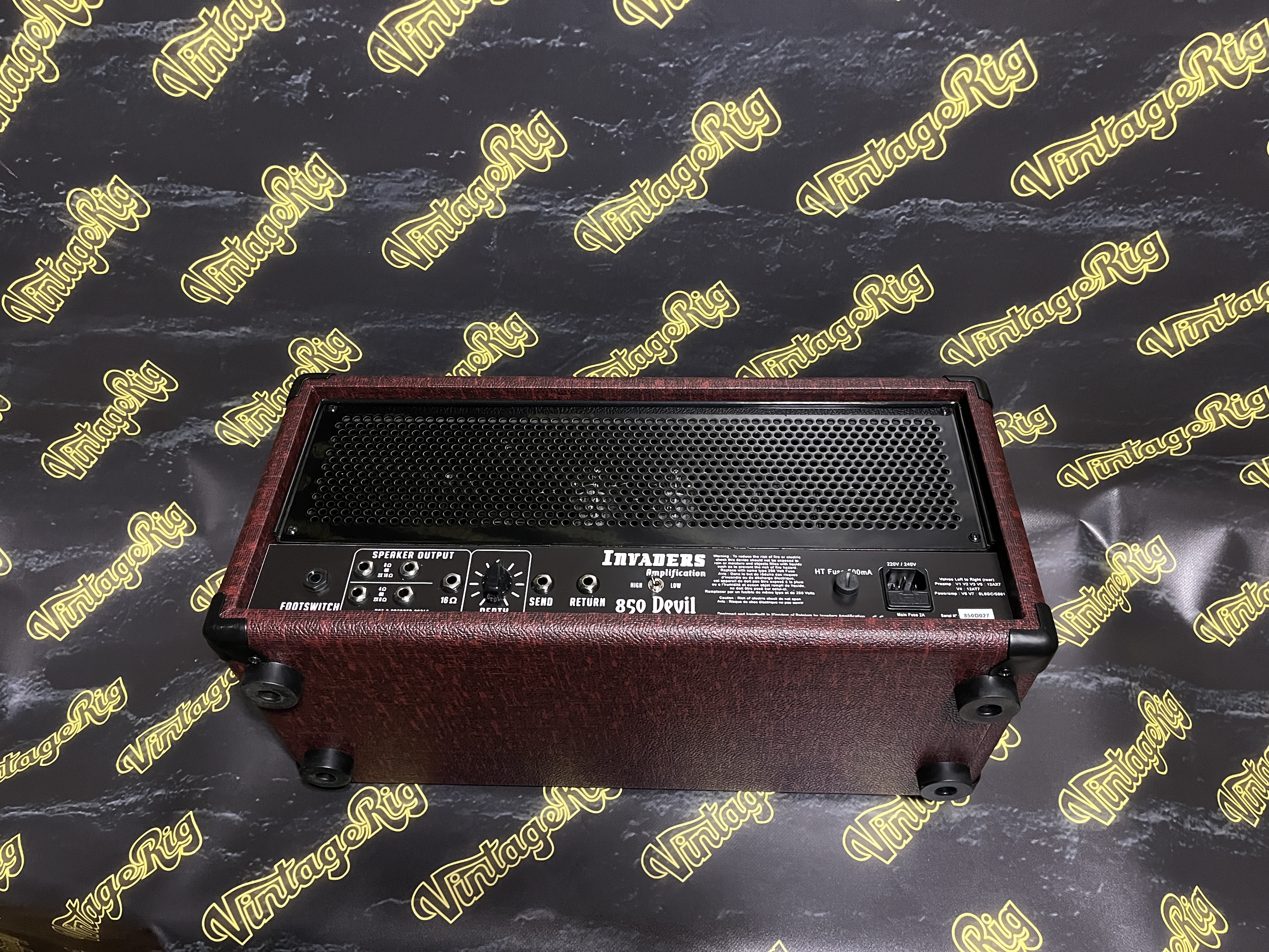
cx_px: 634
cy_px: 476
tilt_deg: -50.5
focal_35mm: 26
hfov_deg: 67.3
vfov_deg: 53.1
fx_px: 953
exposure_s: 1/25
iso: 500
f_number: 1.6
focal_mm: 5.1
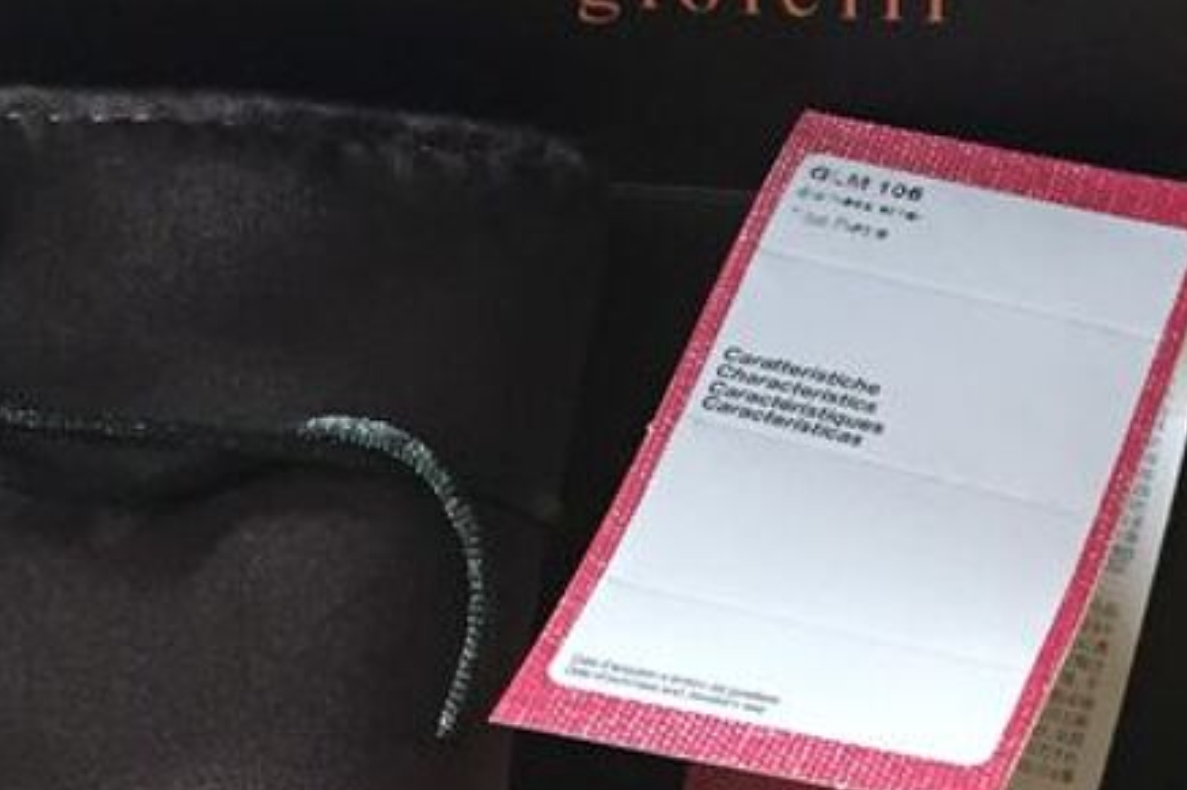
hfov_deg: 22.1
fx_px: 3032
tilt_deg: -40.9
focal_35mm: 92
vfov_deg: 14.0
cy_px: 1152
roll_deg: +2.5
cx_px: 554
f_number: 2.2
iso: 250
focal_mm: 4.15
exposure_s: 1/33
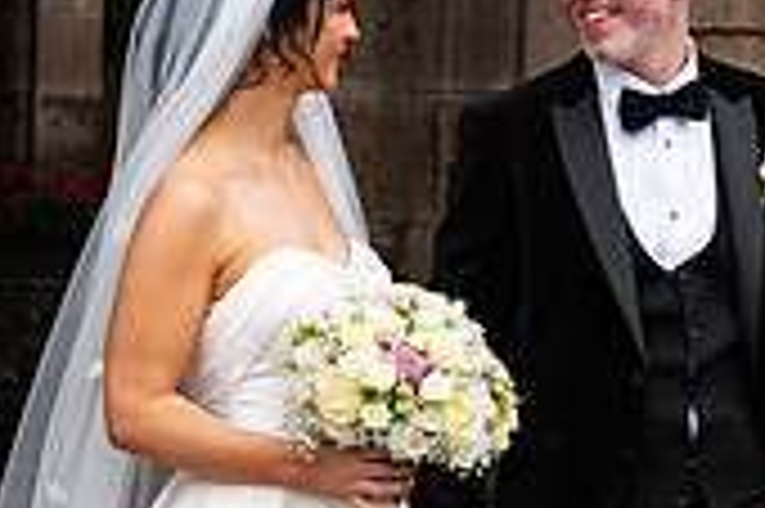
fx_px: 5307
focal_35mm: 250
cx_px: 328
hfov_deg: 8.2
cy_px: 600
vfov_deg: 5.5
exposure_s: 1/200
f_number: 3.5
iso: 200
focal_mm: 70
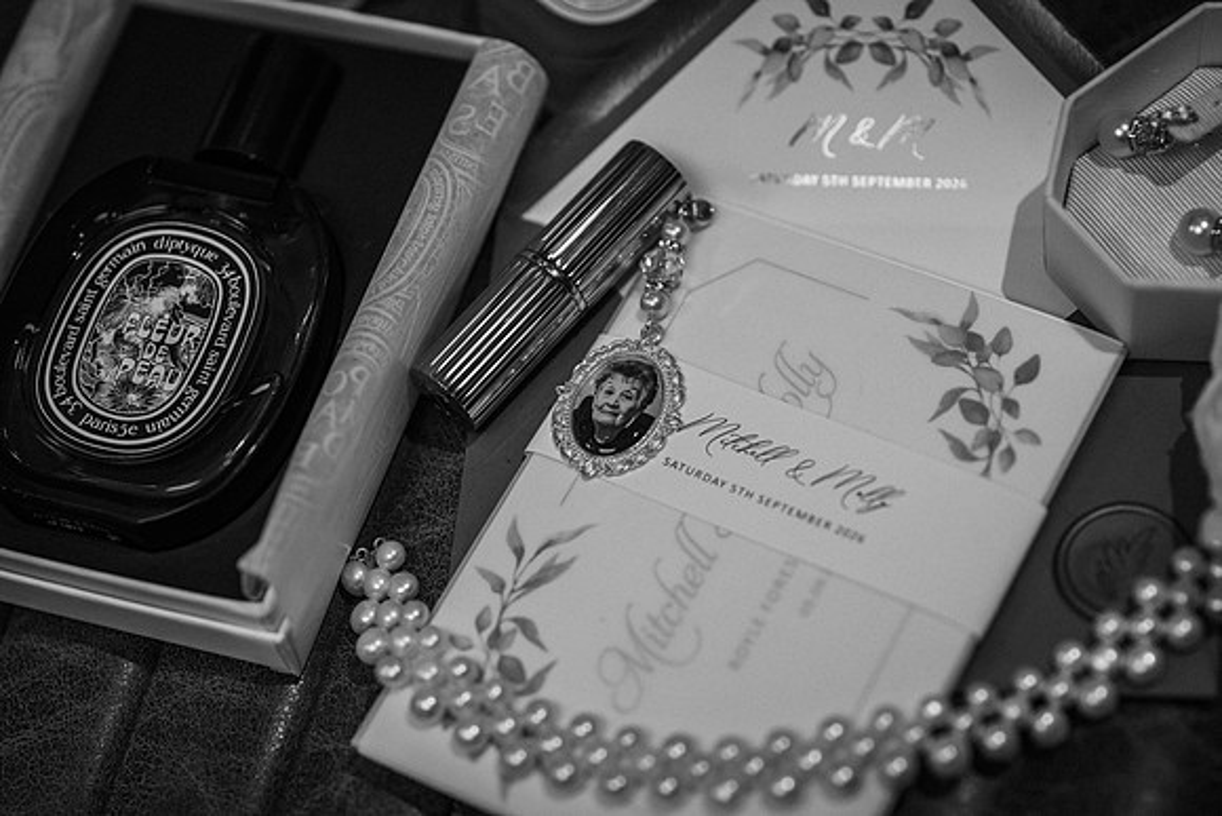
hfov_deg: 23.9
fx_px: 2886
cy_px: 408
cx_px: 611
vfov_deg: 16.1
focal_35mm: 85
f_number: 2.5
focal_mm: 85
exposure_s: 1/200
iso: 160
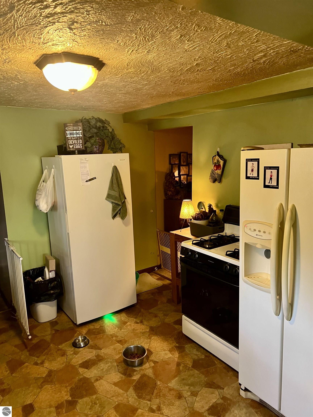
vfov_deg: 67.3
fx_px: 313
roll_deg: +2.3
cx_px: 156
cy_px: 208
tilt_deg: -9.8
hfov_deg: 53.1
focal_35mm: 26
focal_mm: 5.7
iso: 500
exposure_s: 1/40
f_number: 1.5
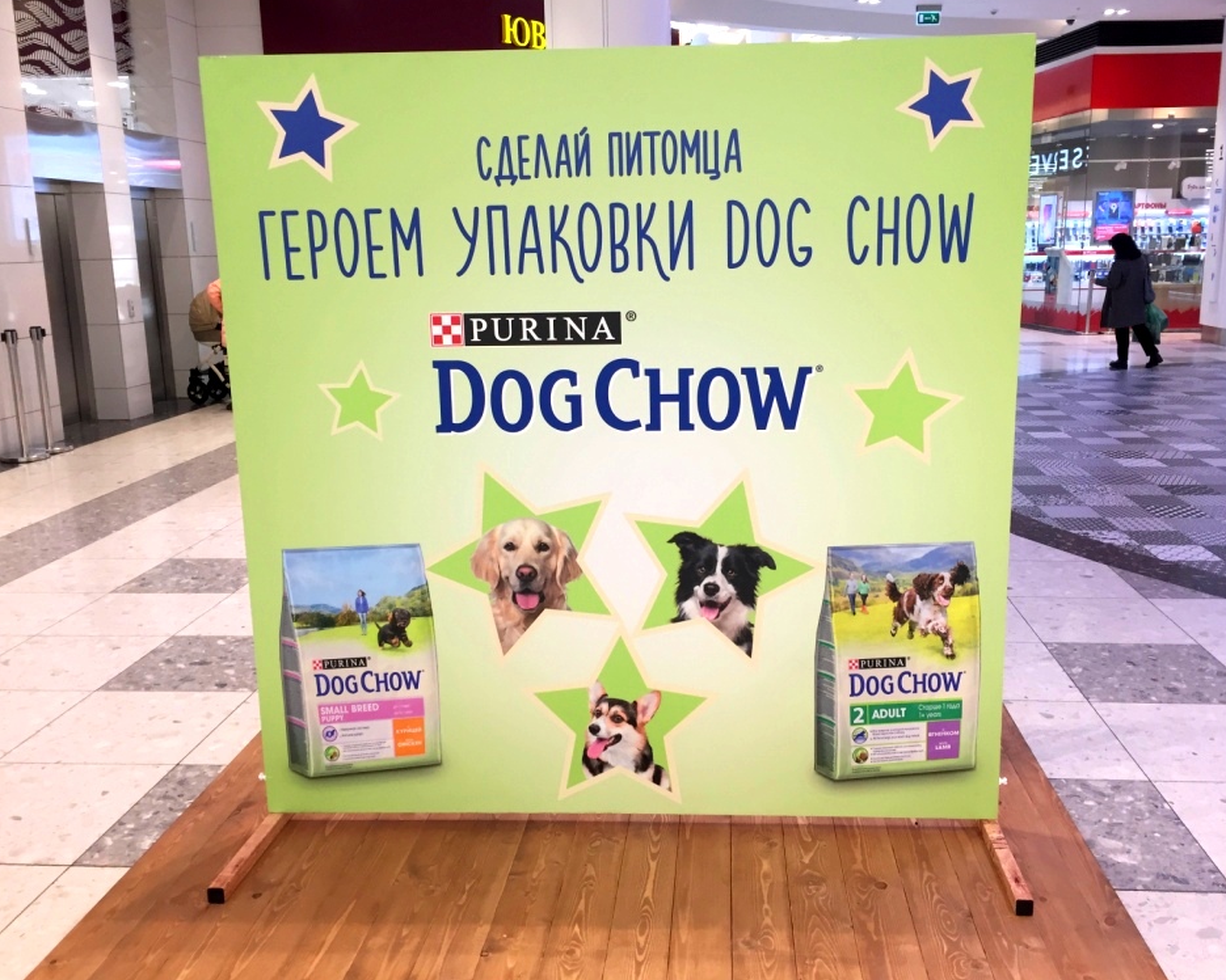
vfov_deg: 47.1
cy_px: 478
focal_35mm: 31
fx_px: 1125
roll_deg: +0.5
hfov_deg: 57.1
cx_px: 650
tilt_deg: -10.8
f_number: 2.2
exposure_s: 1/33
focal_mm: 4.15
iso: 40
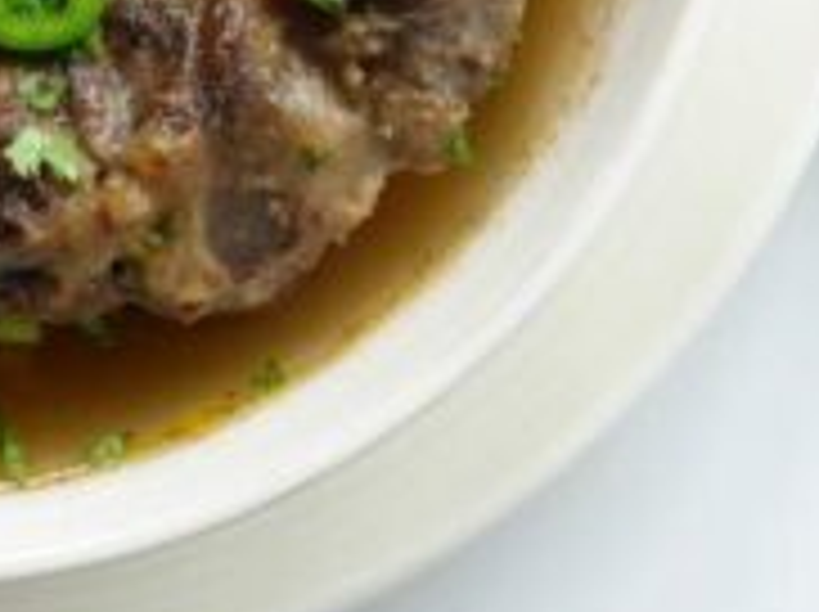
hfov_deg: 11.1
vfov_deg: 8.3
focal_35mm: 176
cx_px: -90
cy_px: -256
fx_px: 4159
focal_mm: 25
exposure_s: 1/60
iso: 320
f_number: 3.5
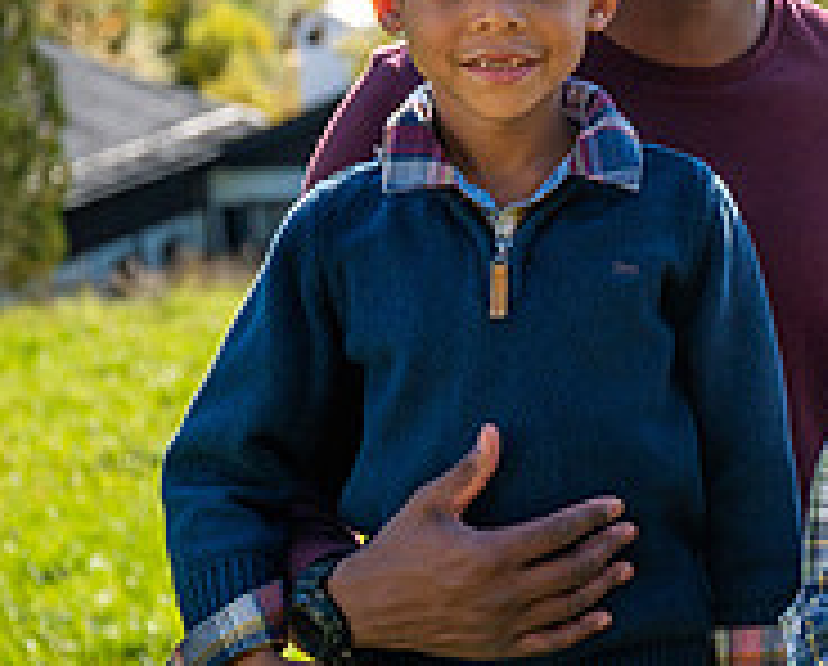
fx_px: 2898
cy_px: 230
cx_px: 1116
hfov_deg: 15.4
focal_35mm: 118
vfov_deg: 13.1
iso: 200
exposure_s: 1/3200
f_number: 3.5
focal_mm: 40
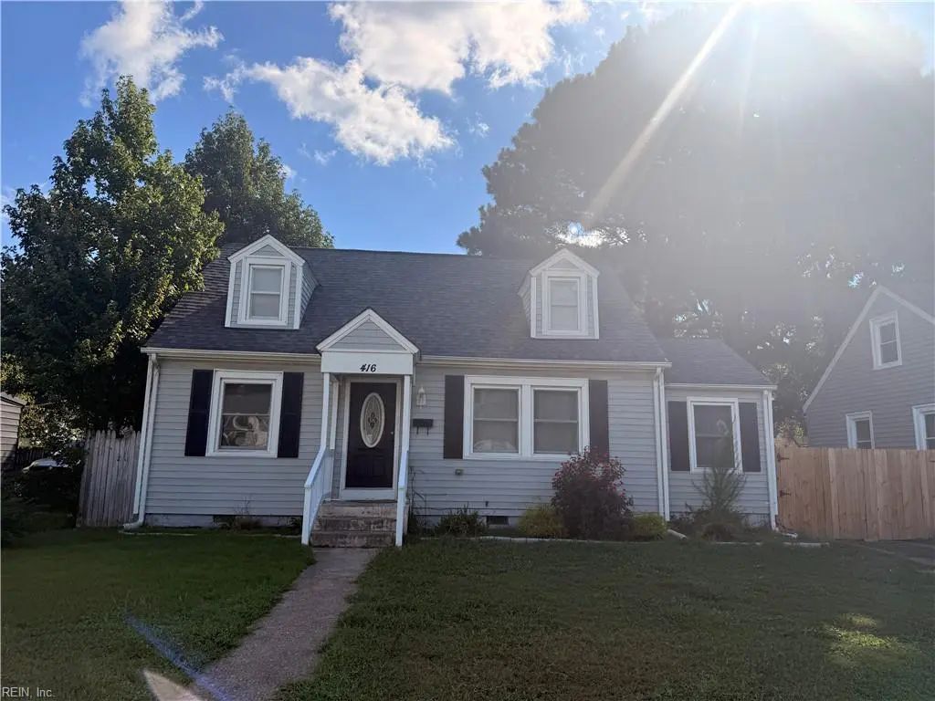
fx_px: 648
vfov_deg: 56.8
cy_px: 350
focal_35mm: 24
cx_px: 468
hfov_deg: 71.6
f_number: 1.78
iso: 125
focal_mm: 6.76
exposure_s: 1/9091
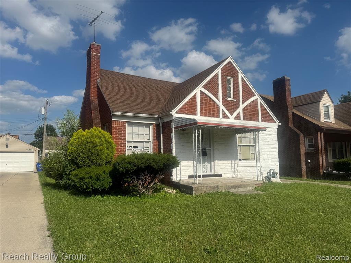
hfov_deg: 71.6
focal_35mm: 24
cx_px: 176
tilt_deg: +5.2
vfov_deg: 56.8
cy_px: 132
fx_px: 243
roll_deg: +0.3
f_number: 1.78
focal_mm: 6.76
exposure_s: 1/7937
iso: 80
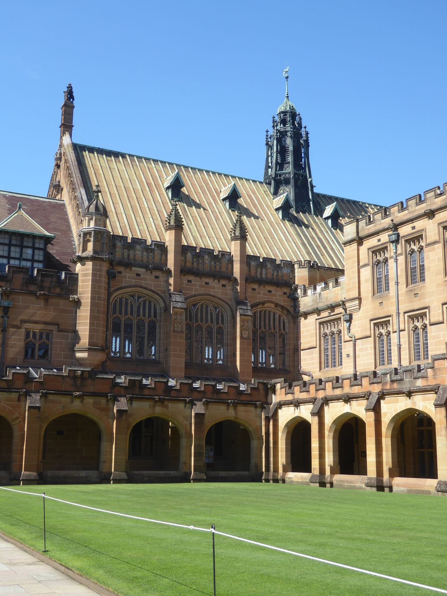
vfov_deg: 42.9
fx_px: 758
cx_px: 224
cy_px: 298
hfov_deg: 32.9
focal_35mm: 44
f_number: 3.9
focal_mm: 7.8
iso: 80
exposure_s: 1/400
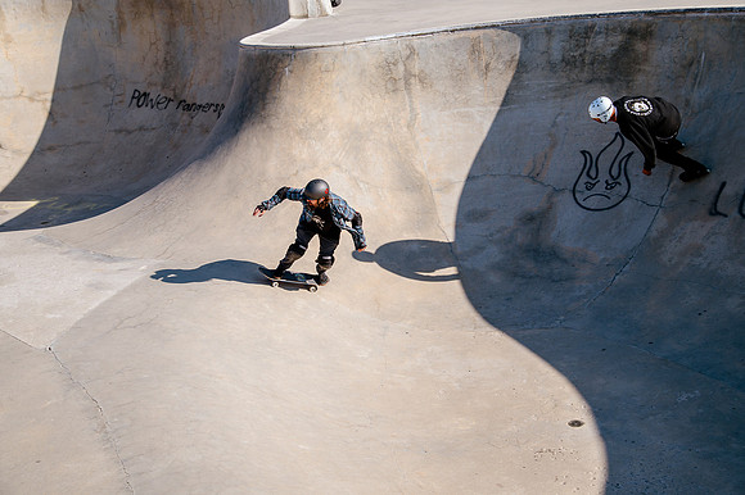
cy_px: 248
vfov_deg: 27.0
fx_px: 1034
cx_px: 372
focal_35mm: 50
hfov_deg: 39.6
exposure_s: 1/500
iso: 200
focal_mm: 50
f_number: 8
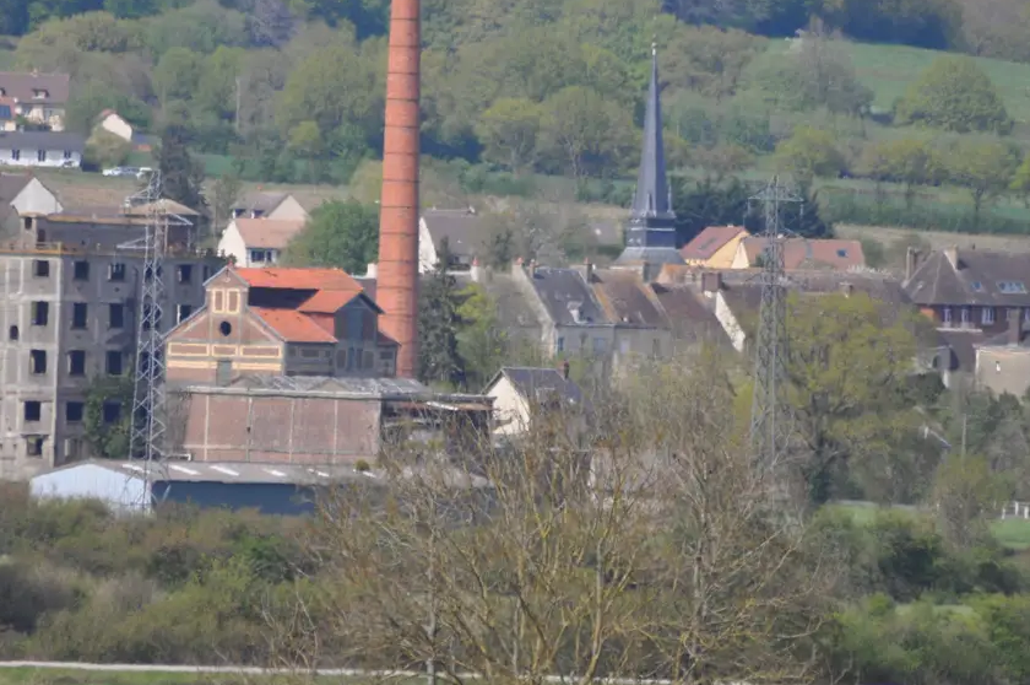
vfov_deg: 2.0
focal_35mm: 686
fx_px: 19604
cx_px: 530
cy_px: 180
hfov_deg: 3.0
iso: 400
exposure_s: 1/2000
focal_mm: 300
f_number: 5.6
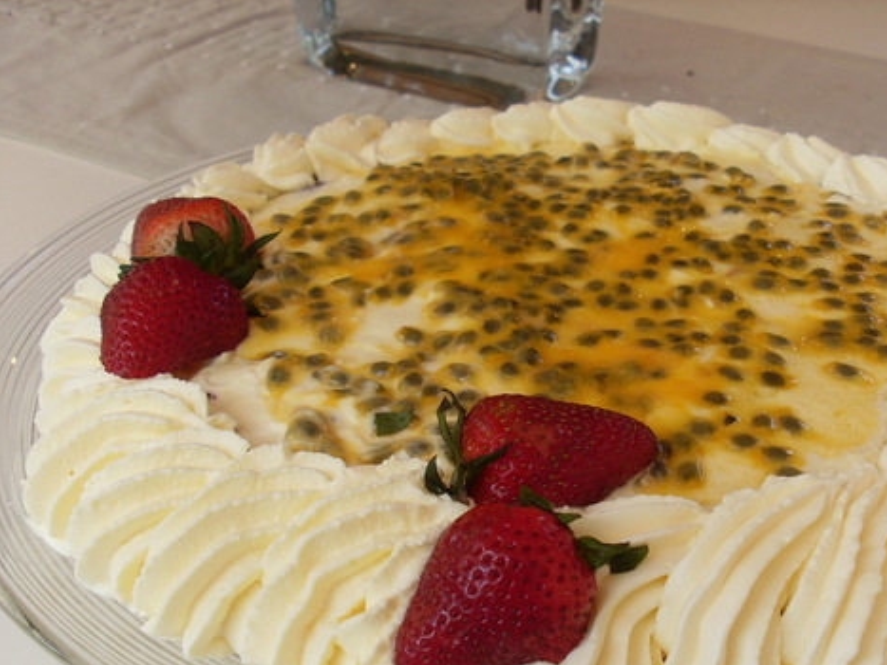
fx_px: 1281
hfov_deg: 37.9
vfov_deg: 28.9
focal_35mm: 50
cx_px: 564
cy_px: 436
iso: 80
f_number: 3
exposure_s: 1/180
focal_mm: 6.3
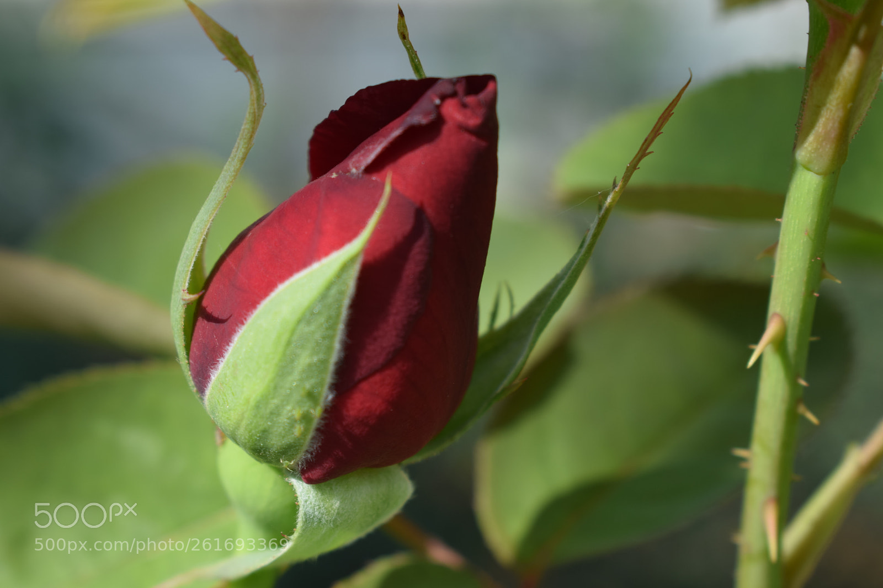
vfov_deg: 16.5
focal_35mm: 82
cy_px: 294
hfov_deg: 24.6
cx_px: 442
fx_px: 2023
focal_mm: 55
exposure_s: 1/200
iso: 100
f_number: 7.1
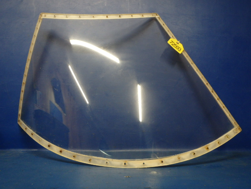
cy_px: 94
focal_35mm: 28
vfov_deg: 49.7
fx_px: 203
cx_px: 126
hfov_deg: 63.4
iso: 400
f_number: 3.9
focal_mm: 5
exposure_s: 1/30
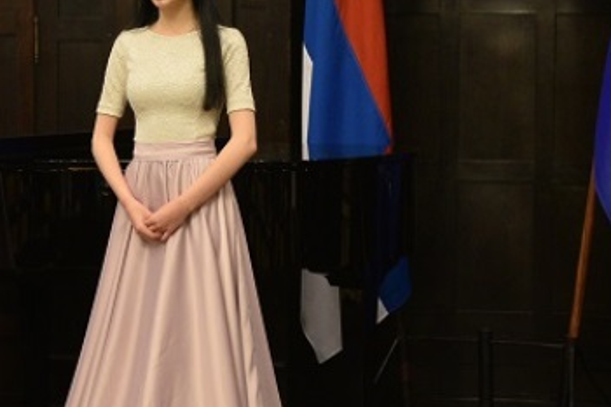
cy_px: 127
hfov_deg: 12.8
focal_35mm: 160
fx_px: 2714
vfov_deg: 8.6
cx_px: 278
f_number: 2.8
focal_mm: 70
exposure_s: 1/125
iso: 2000
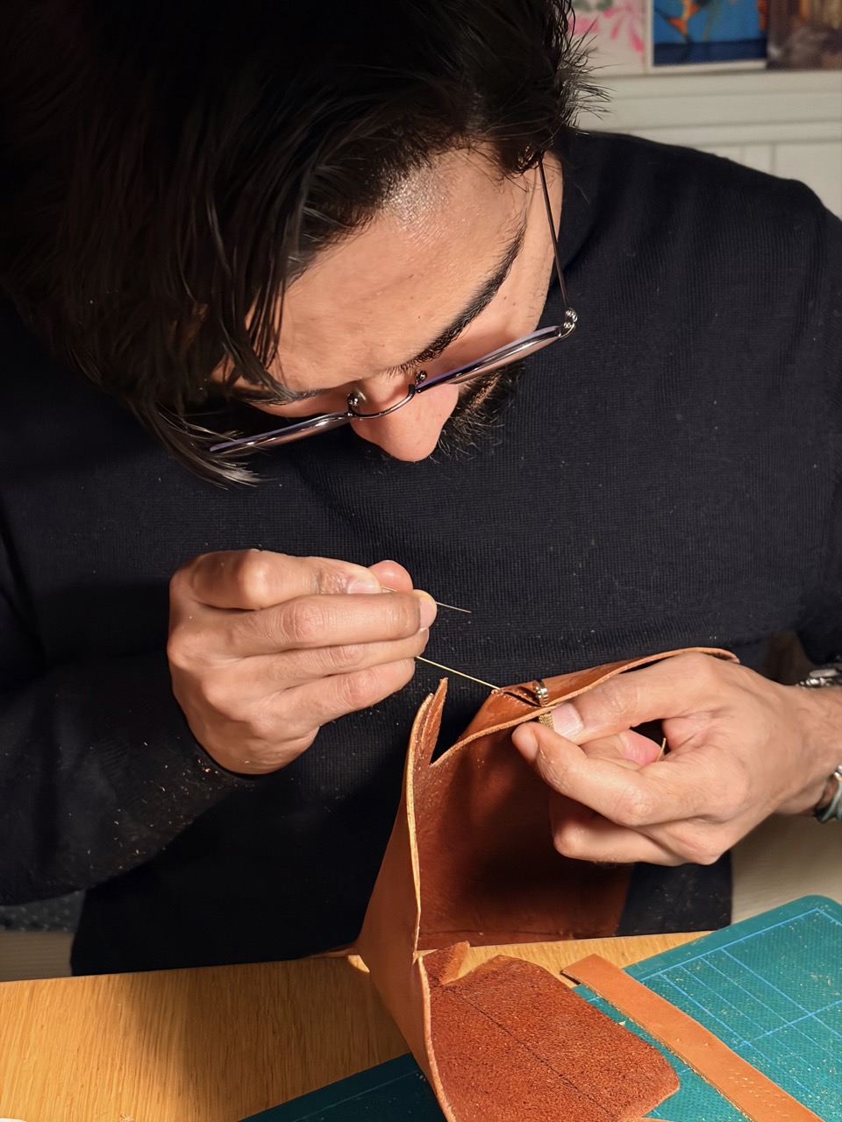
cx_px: 421
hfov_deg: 28.0
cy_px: 561
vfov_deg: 36.8
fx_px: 1686
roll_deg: +1.9
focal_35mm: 52
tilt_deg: -20.6
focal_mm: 5.96
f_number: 1.6
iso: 160
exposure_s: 1/33
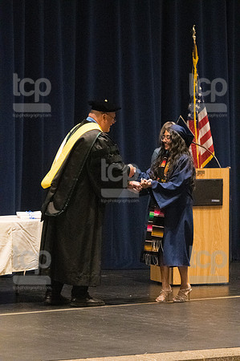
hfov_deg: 7.0
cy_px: 180
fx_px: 1954
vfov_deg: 10.6
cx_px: 120
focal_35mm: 195
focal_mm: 130
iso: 8000
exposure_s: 1/250
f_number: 4.5
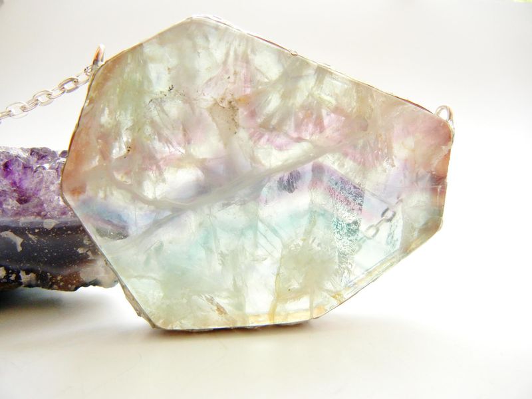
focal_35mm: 30
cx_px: 266
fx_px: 461
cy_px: 200
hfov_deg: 60.0
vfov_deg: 46.8
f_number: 3.5
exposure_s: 1/30
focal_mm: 5.4
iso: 186
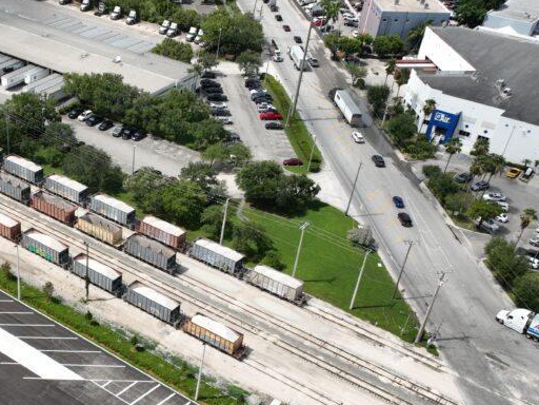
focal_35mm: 48
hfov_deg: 37.5
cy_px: 314
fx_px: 747
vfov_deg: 29.7
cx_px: 72
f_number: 2.8
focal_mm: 12.29
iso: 100
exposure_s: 1/2500
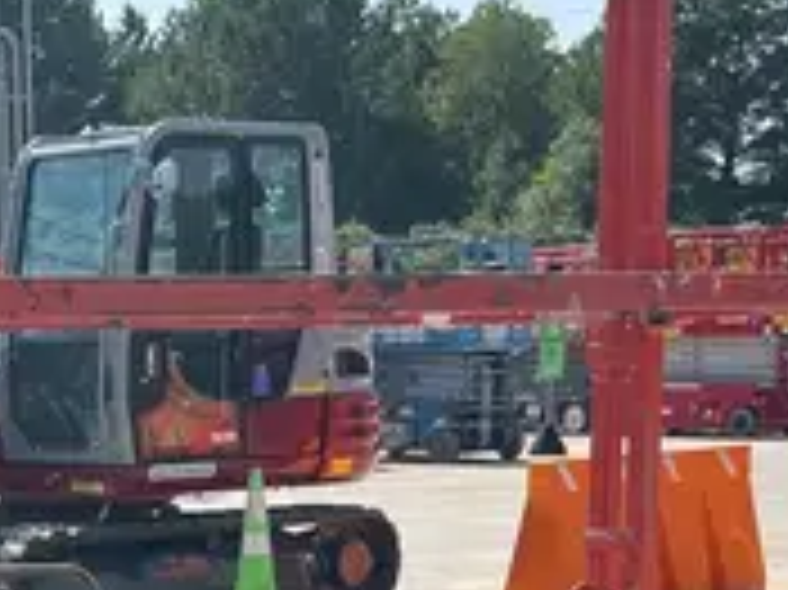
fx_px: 2480
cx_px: 77
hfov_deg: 17.8
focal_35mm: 109
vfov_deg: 12.2
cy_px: 1151
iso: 50
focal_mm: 5.1
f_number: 1.6
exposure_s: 1/2571
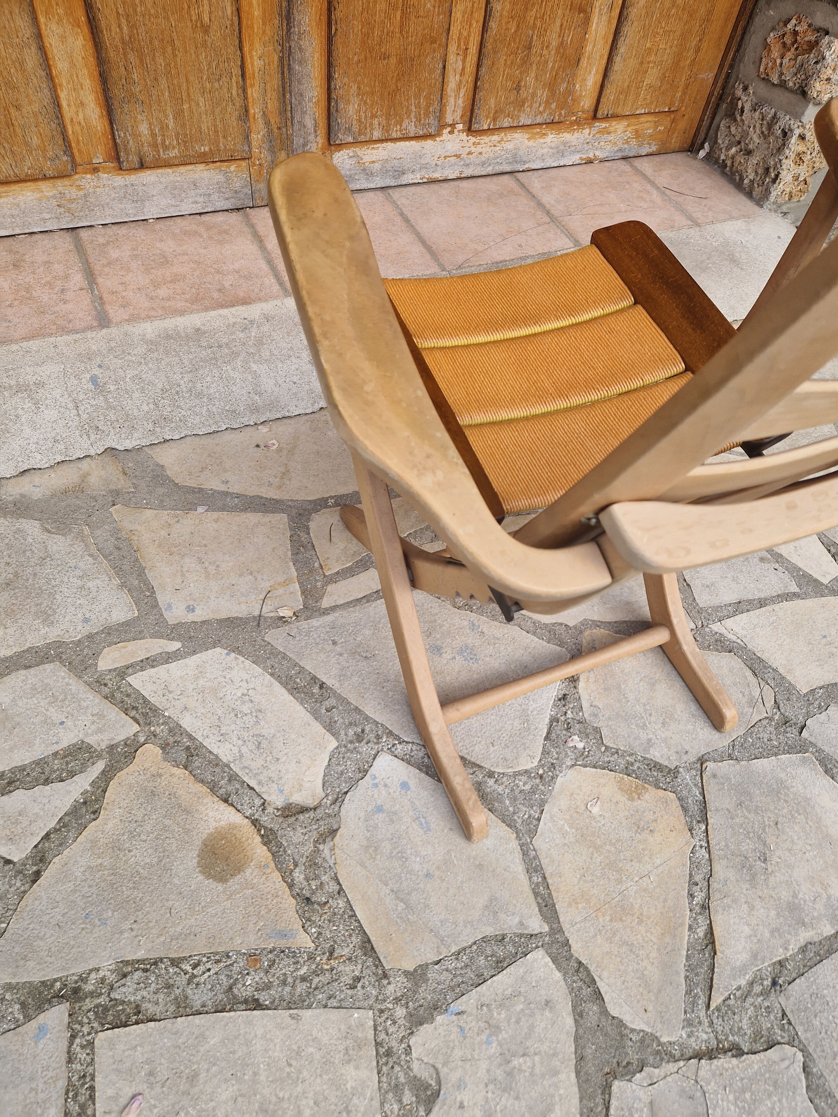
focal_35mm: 23
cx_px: 419
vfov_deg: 73.9
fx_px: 742
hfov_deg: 58.9
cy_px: 558
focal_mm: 5.4
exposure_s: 1/180
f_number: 1.8
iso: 50
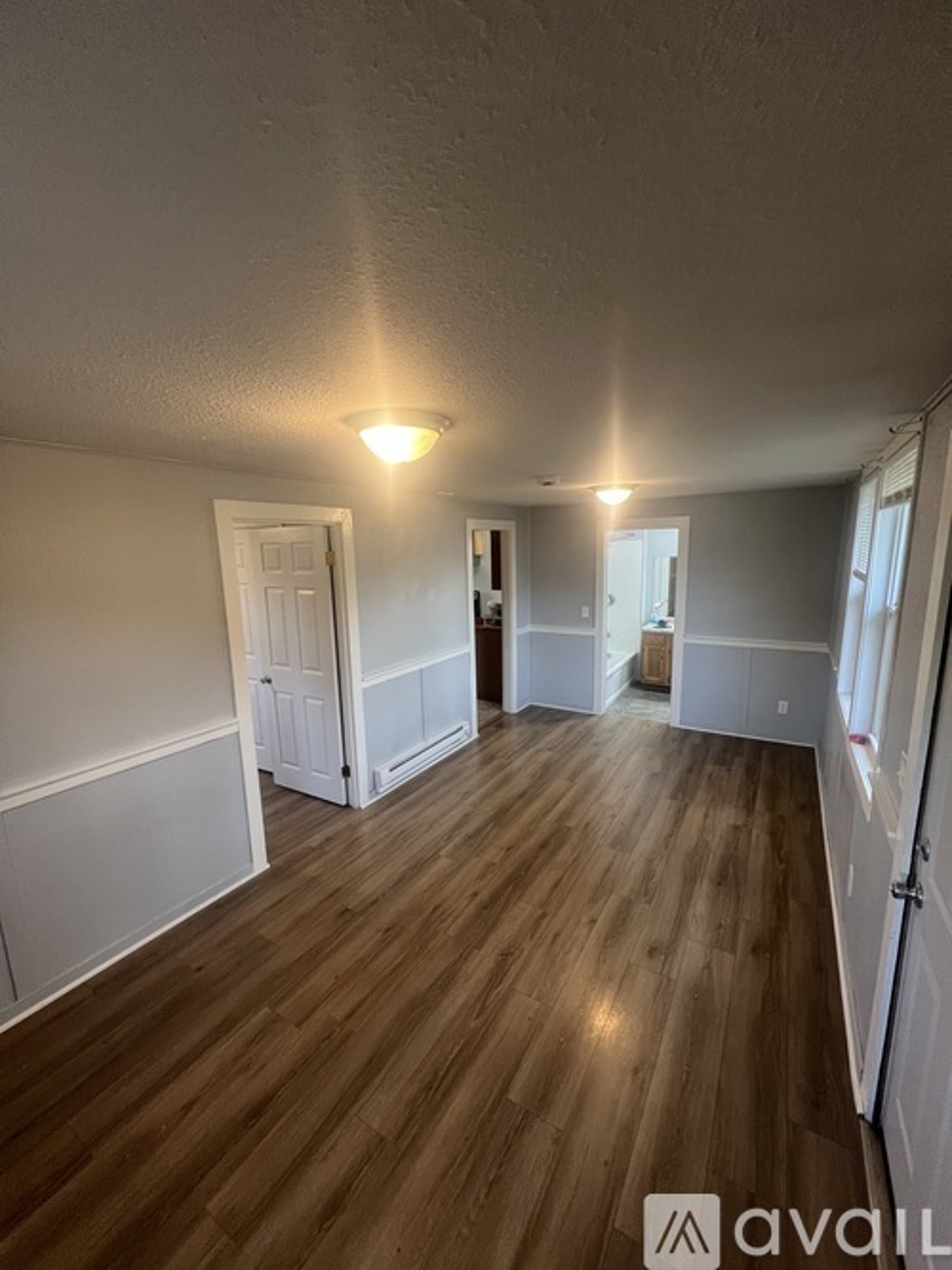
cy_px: 635
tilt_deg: -10.0
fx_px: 477
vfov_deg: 106.2
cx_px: 476
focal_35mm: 13
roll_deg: +1.0
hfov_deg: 89.9
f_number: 1.8
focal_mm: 1.57
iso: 200
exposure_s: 1/60
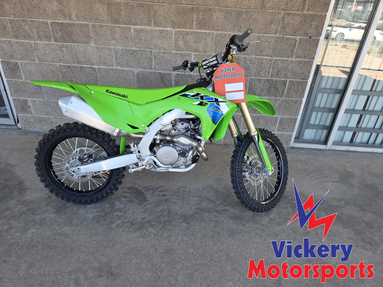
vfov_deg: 58.9
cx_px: 192
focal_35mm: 23
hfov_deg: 73.9
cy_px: 144
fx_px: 254
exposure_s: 1/180
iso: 32
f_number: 1.8
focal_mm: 5.4
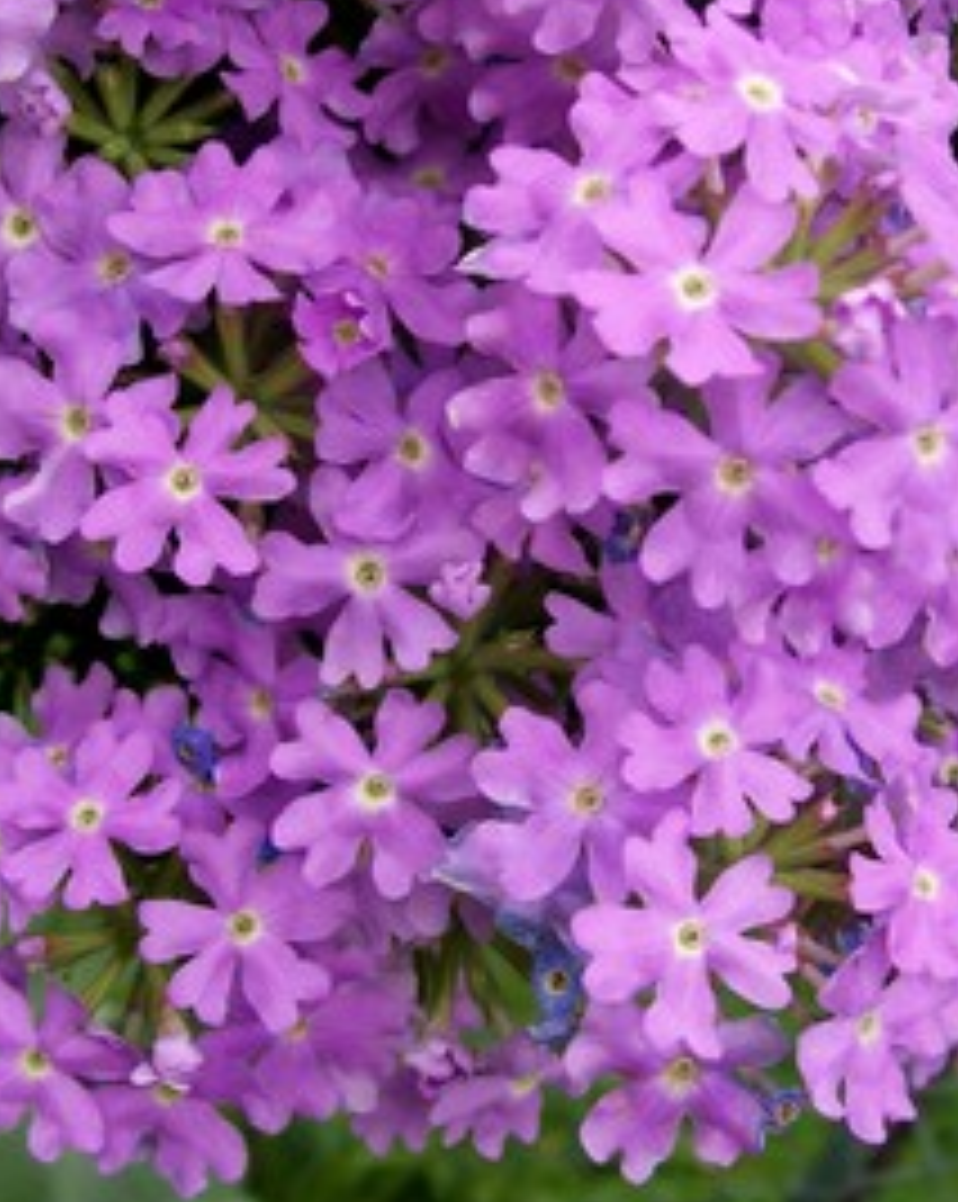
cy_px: 423
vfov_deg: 32.3
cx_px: 553
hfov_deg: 26.2
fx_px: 2059
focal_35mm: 58
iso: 80
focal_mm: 6
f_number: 2.7
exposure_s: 1/283
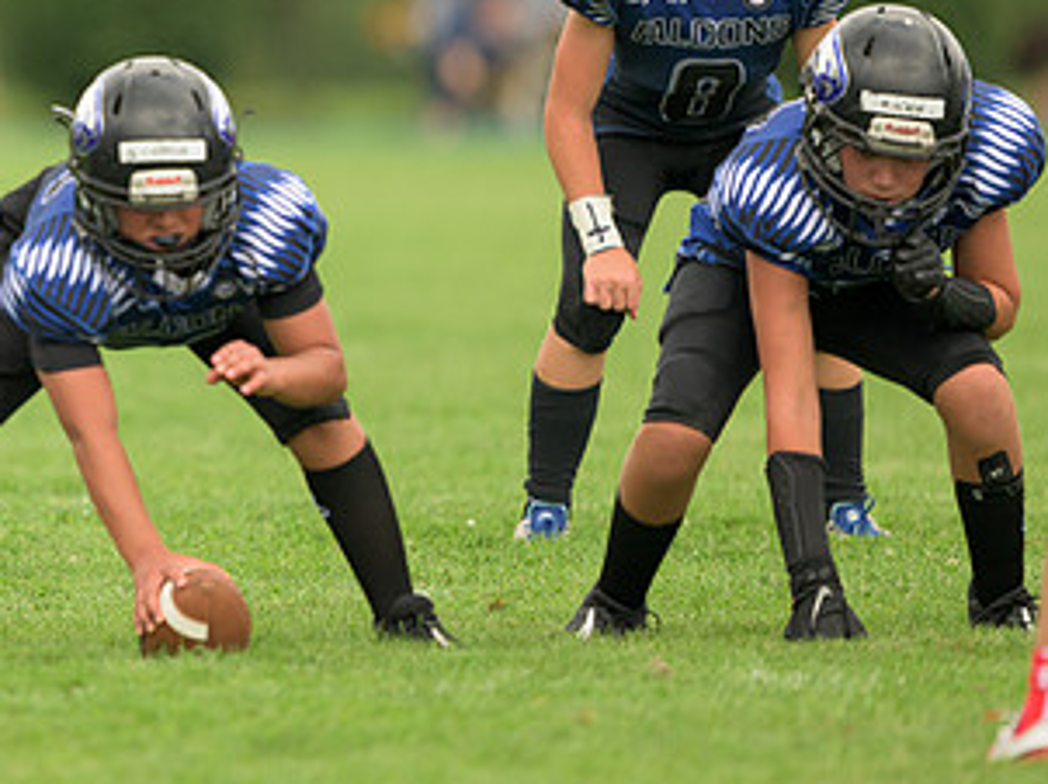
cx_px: -81
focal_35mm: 971
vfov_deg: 1.5
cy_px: 125
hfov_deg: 2.0
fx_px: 29374
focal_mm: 400
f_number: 2.8
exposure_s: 1/2000
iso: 200
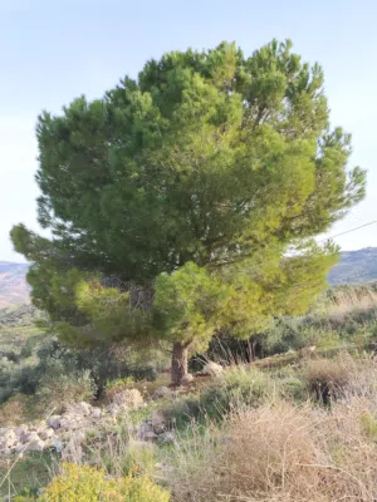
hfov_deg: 41.8
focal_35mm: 34
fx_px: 494
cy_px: 251
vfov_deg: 54.0
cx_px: 188
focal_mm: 5.25
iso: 100
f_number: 1.75
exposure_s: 1/381
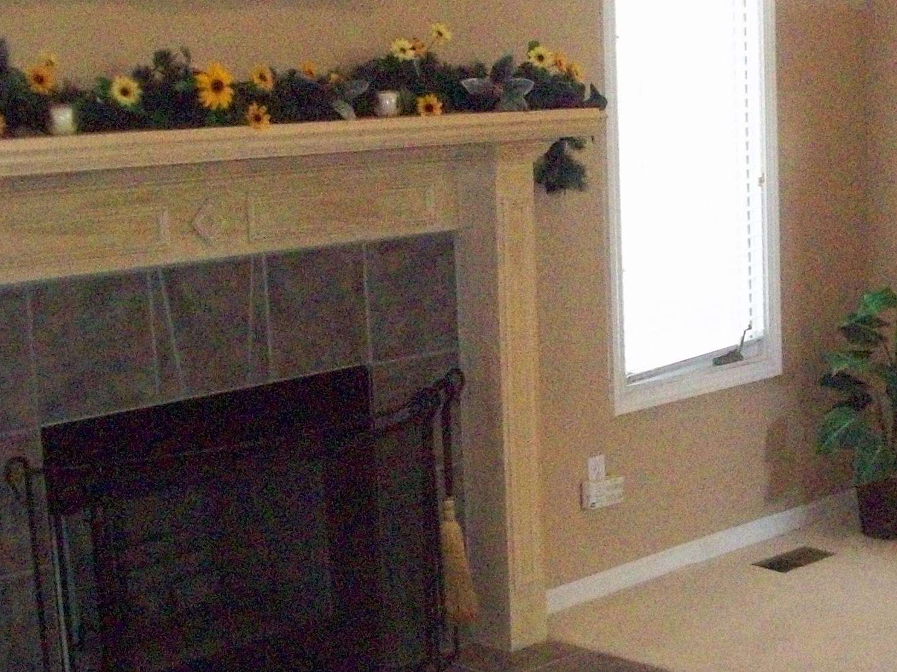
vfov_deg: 21.2
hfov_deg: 27.5
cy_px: 450
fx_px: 1787
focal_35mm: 69
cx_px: 738
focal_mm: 6
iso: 800
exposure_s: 1/128
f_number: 2.7
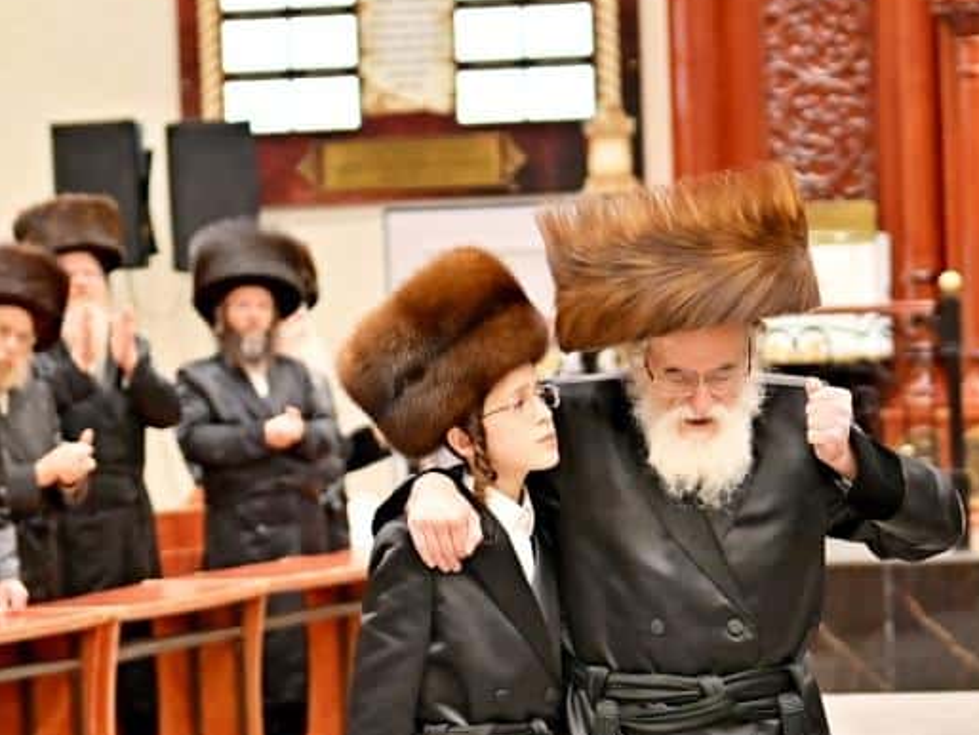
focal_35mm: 201
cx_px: 606
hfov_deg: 9.8
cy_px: 622
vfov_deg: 7.4
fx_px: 5687
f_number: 2.8
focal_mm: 70
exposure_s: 1/400
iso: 640
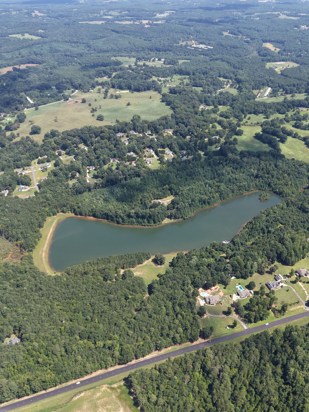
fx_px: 393
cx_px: 172
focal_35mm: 33
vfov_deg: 55.3
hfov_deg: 42.9
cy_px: 210
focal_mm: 8.67
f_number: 1.8
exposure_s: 1/2000
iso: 130
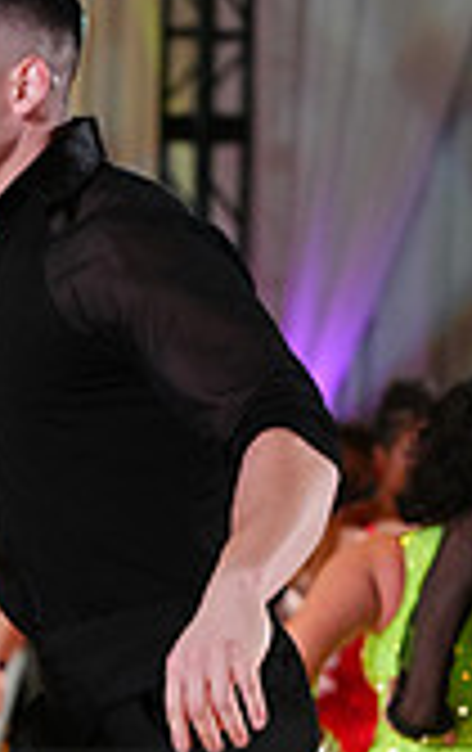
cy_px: 901
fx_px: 6660
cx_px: -380
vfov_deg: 6.4
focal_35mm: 325
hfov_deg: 4.0
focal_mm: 92
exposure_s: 1/400
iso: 2500
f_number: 4
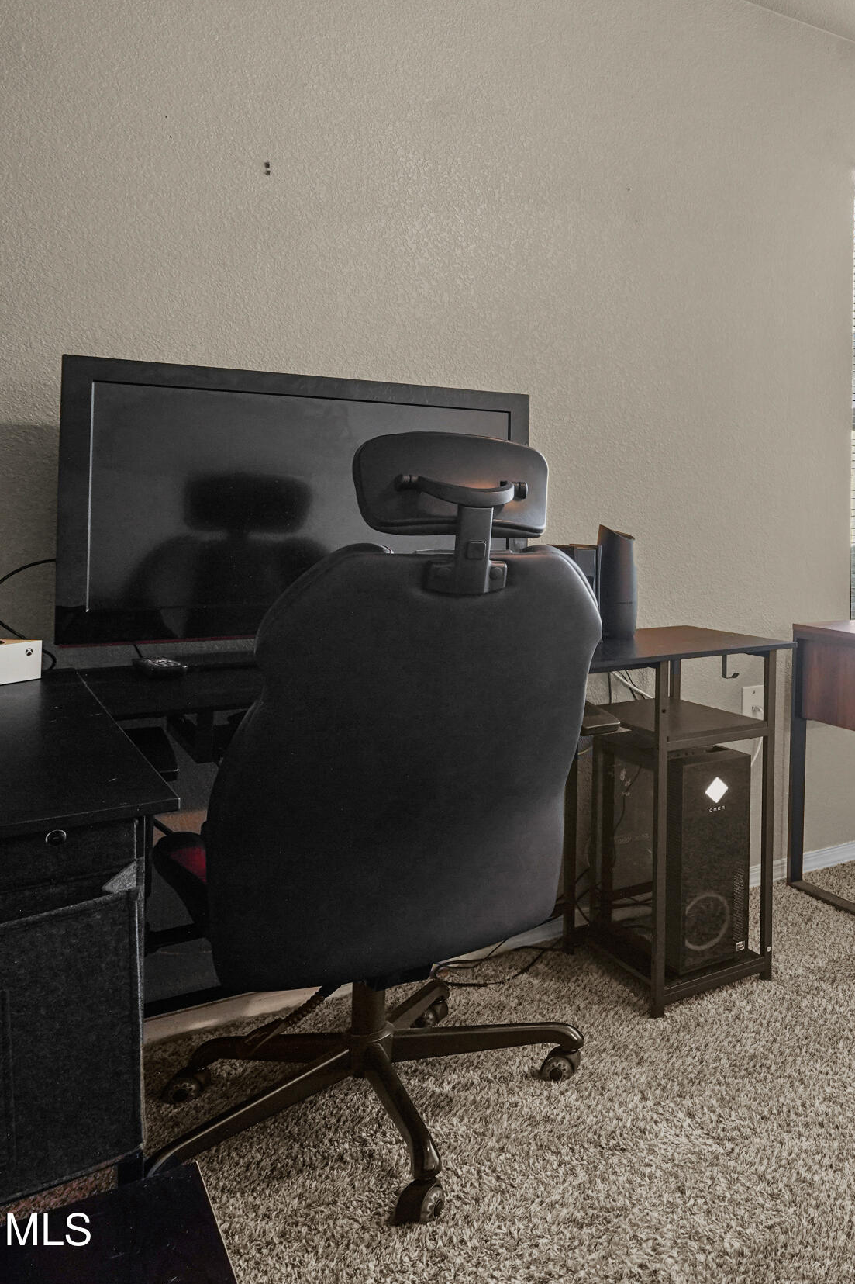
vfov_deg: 63.2
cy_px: 525
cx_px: 1002
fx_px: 1033
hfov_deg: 36.0
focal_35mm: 29
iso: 1250
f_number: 8
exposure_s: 1/2
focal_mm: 16
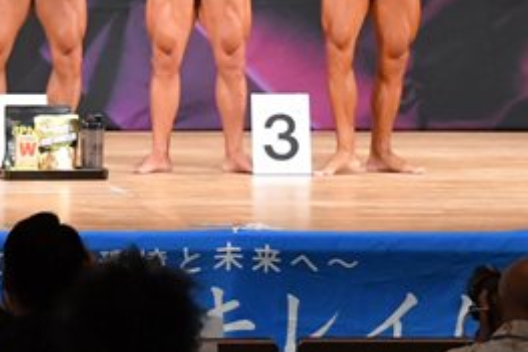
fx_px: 5951
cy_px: -163
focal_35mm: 406
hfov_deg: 5.1
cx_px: -43
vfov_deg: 3.4
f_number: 5.6
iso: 7200
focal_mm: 92
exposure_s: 1/400
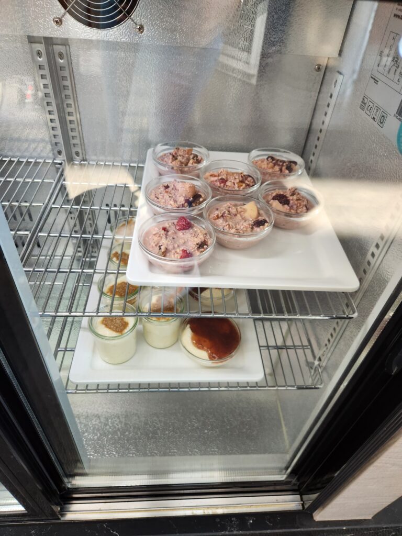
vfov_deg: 73.9
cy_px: 268
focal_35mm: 23
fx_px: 356
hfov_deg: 58.9
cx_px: 201
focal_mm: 5.4
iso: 200
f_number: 1.8
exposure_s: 1/180
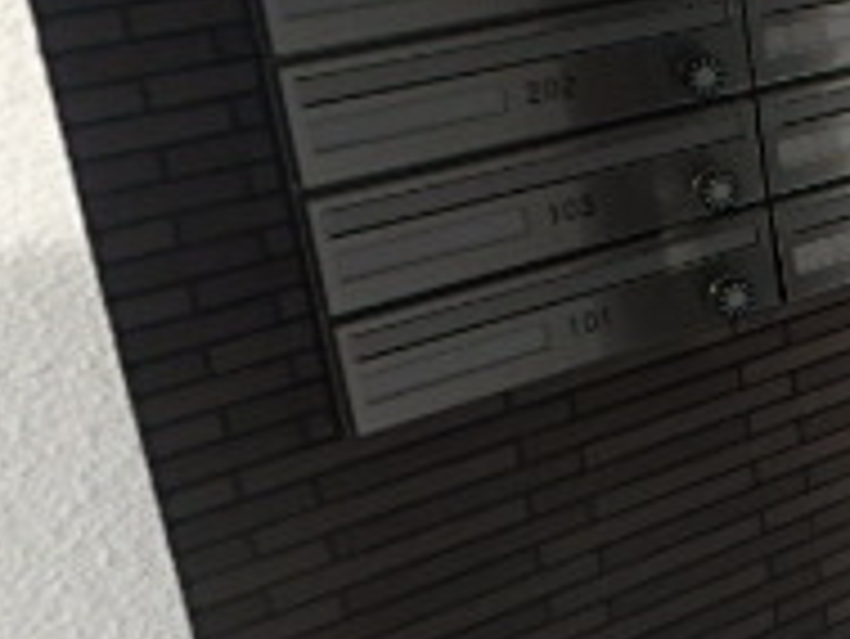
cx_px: 1403
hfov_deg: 21.2
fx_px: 1745
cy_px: 225
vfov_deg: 20.7
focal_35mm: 71
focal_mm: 3.7
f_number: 3.5
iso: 200
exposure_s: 1/160
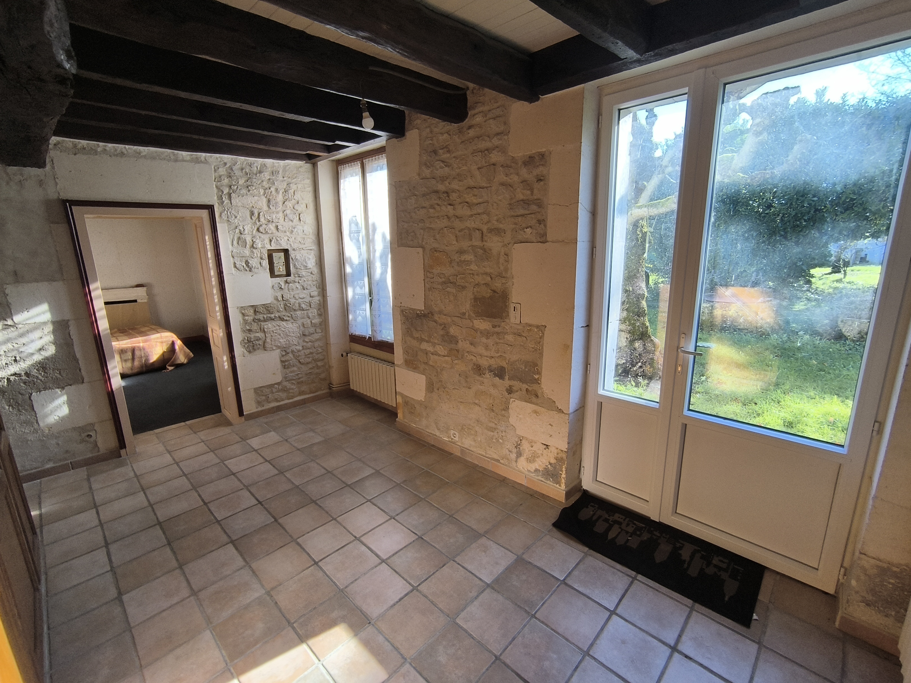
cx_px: 456
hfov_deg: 94.5
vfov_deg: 78.1
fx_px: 421
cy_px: 342
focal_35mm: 16
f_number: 2.2
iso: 50
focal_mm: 1.65
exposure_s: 1/216
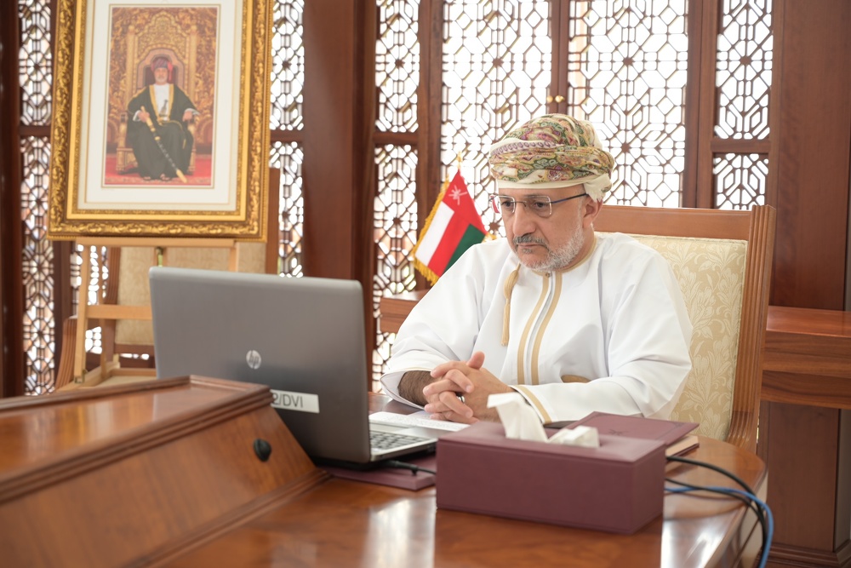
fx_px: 1466
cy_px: 284
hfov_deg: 32.4
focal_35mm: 62
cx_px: 426
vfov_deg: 21.9
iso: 160
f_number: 4
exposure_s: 1/6
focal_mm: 62
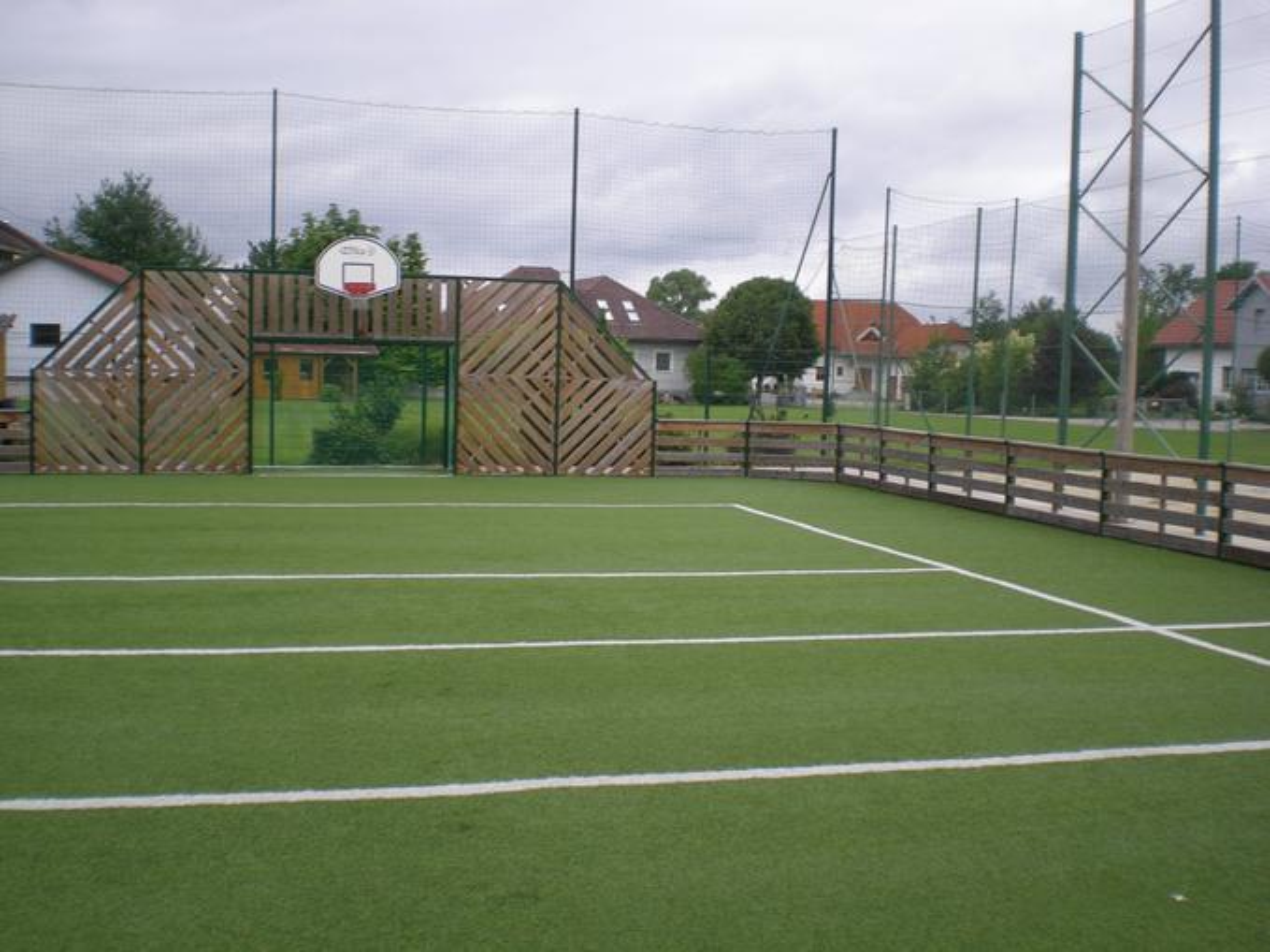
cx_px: 635
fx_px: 1394
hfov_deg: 49.0
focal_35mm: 38
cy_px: 476
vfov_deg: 37.7
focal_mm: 6.3
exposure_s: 1/238
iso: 50
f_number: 4.6
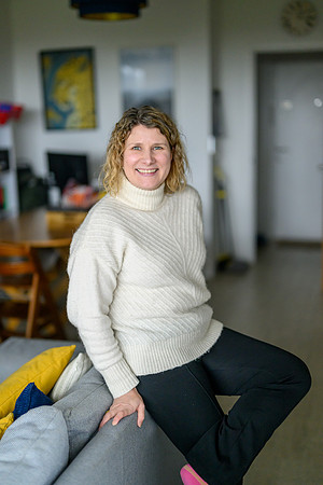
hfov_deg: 27.0
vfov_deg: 39.6
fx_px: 673
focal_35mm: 50
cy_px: 242
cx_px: 162
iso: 1600
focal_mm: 50
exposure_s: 1/400
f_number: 1.2
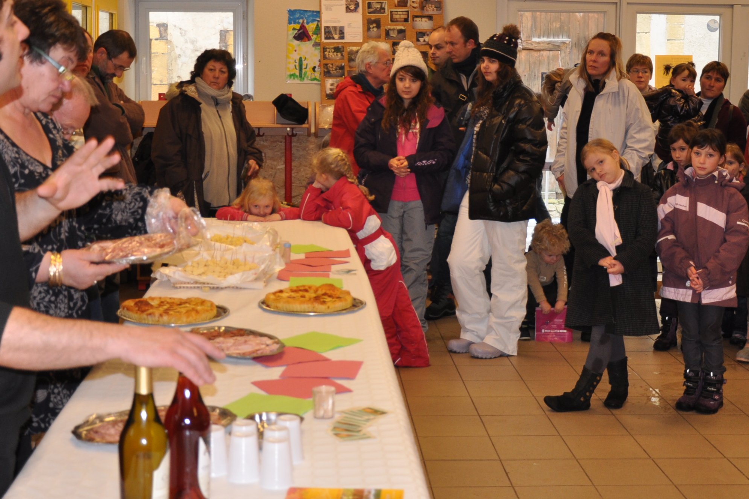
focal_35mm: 58
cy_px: 176
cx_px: 376
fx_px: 1207
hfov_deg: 34.5
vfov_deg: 23.3
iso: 400
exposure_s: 1/60
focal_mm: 24
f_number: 3.8
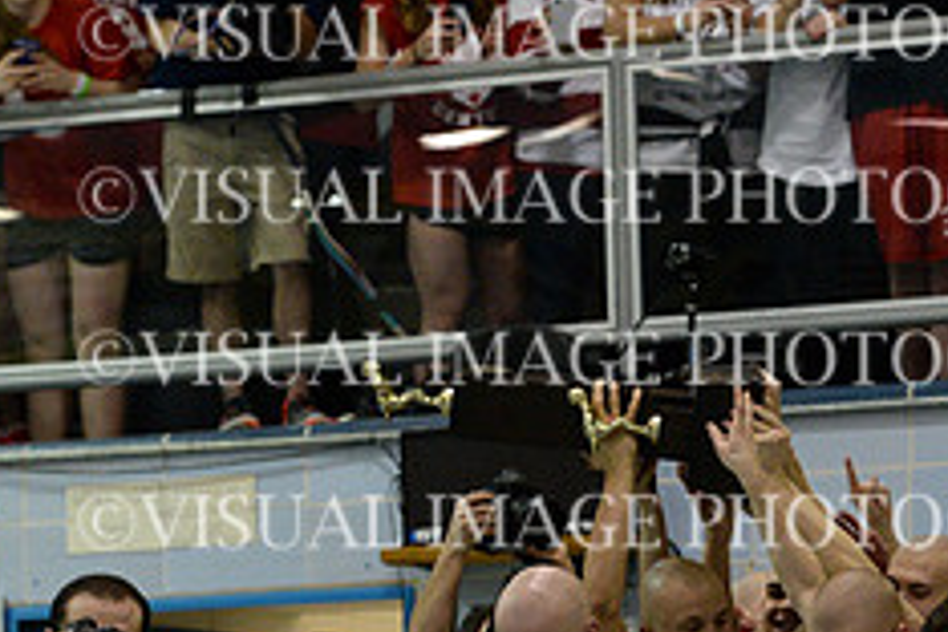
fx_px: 6530
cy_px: 766
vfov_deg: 5.5
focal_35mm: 248
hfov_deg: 8.3
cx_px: 664
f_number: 3.5
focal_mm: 100
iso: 6400
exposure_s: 1/400
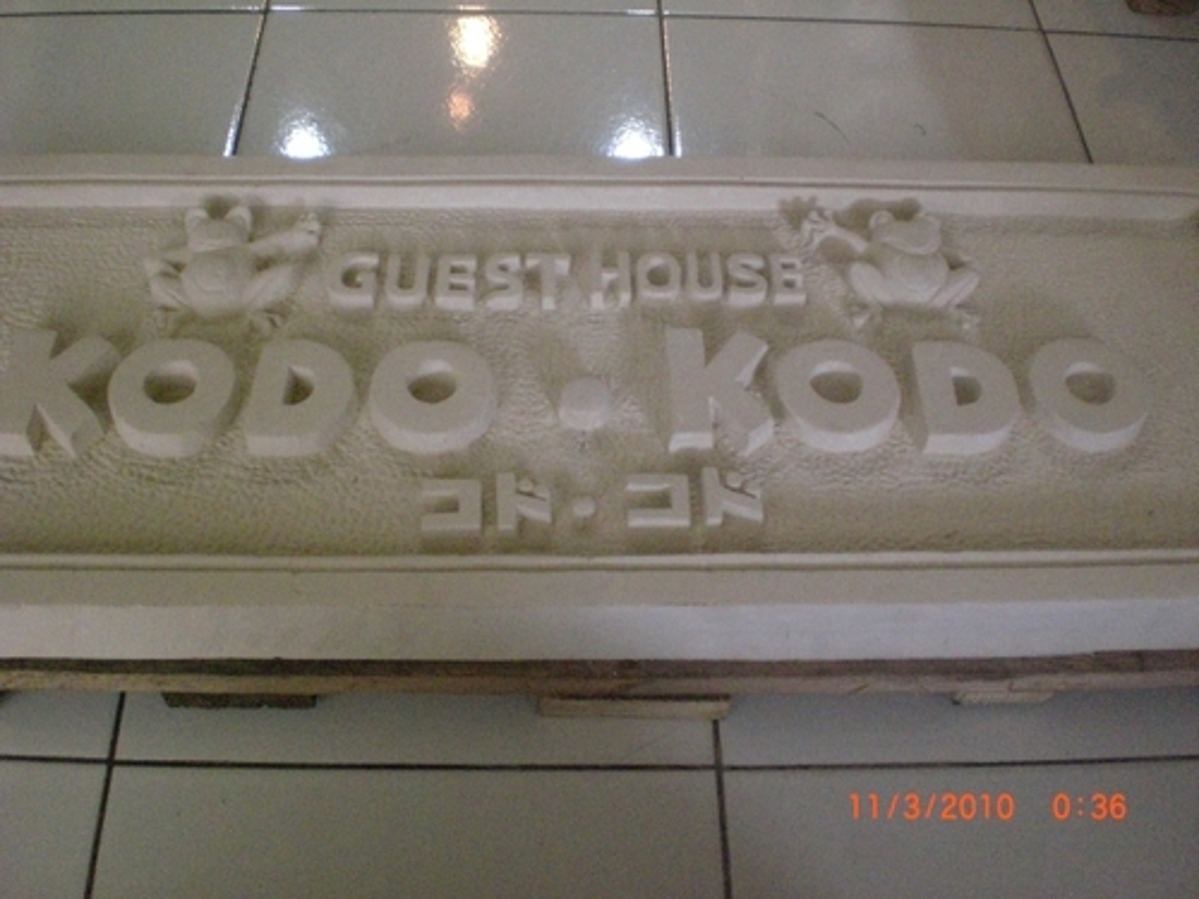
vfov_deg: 37.7
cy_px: 450
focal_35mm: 38
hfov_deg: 49.0
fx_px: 1316
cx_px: 600
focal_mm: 6.3
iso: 800
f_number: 3.1
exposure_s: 1/40
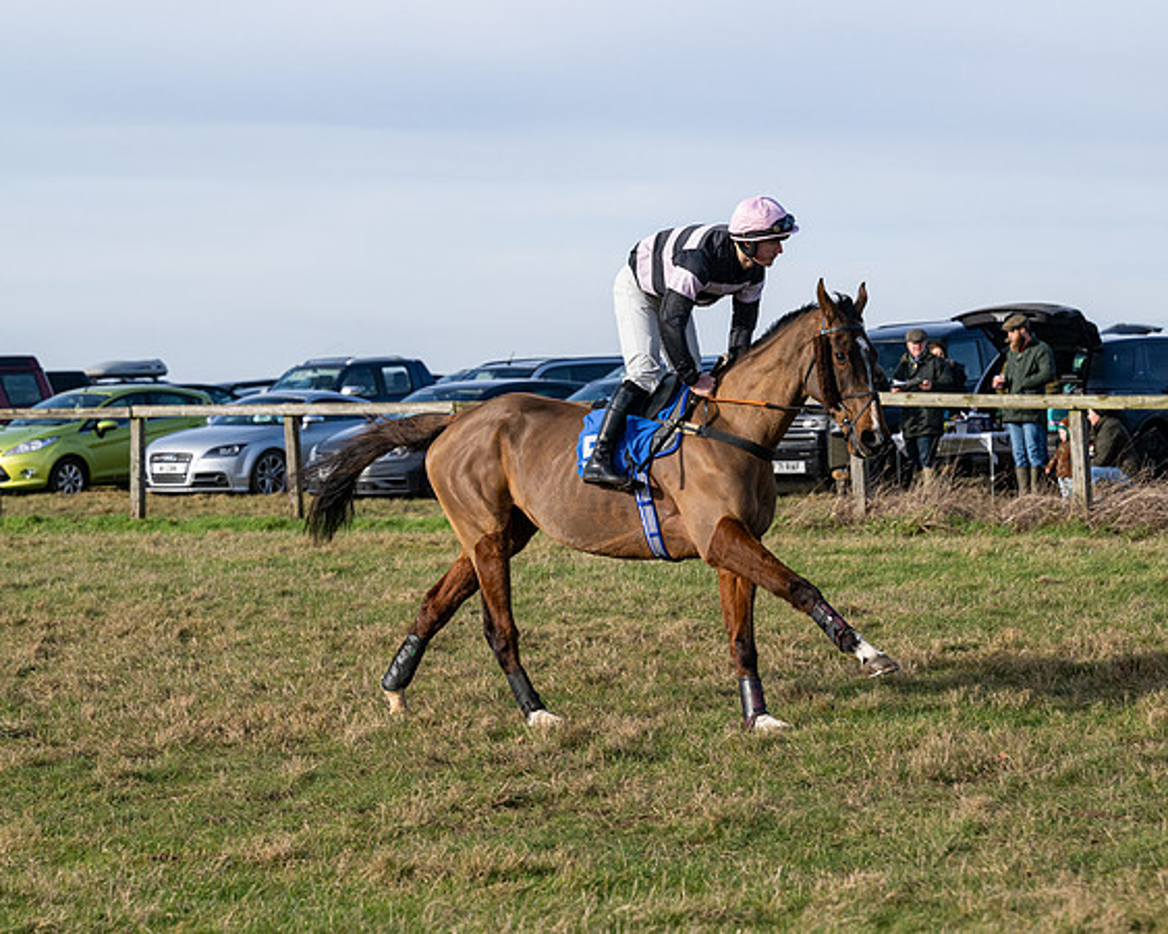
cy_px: 480
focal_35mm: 116
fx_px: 4002
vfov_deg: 13.3
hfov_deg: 16.6
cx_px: 478
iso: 400
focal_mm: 96
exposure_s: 1/2500
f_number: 5
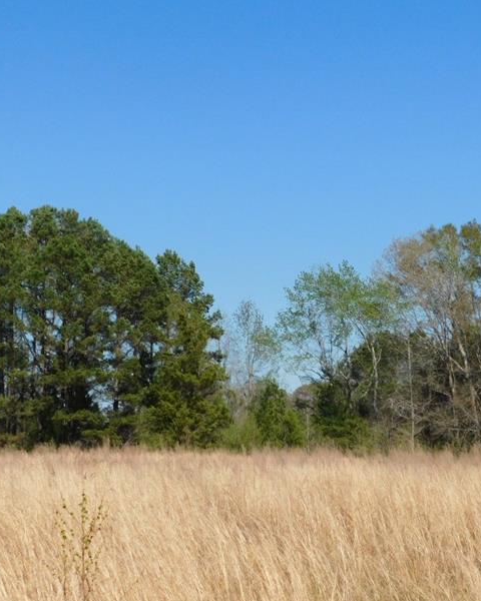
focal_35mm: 60
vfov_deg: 31.4
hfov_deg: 25.3
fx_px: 1068
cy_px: 287
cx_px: 294
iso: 125
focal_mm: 6.3
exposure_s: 1/400
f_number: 7
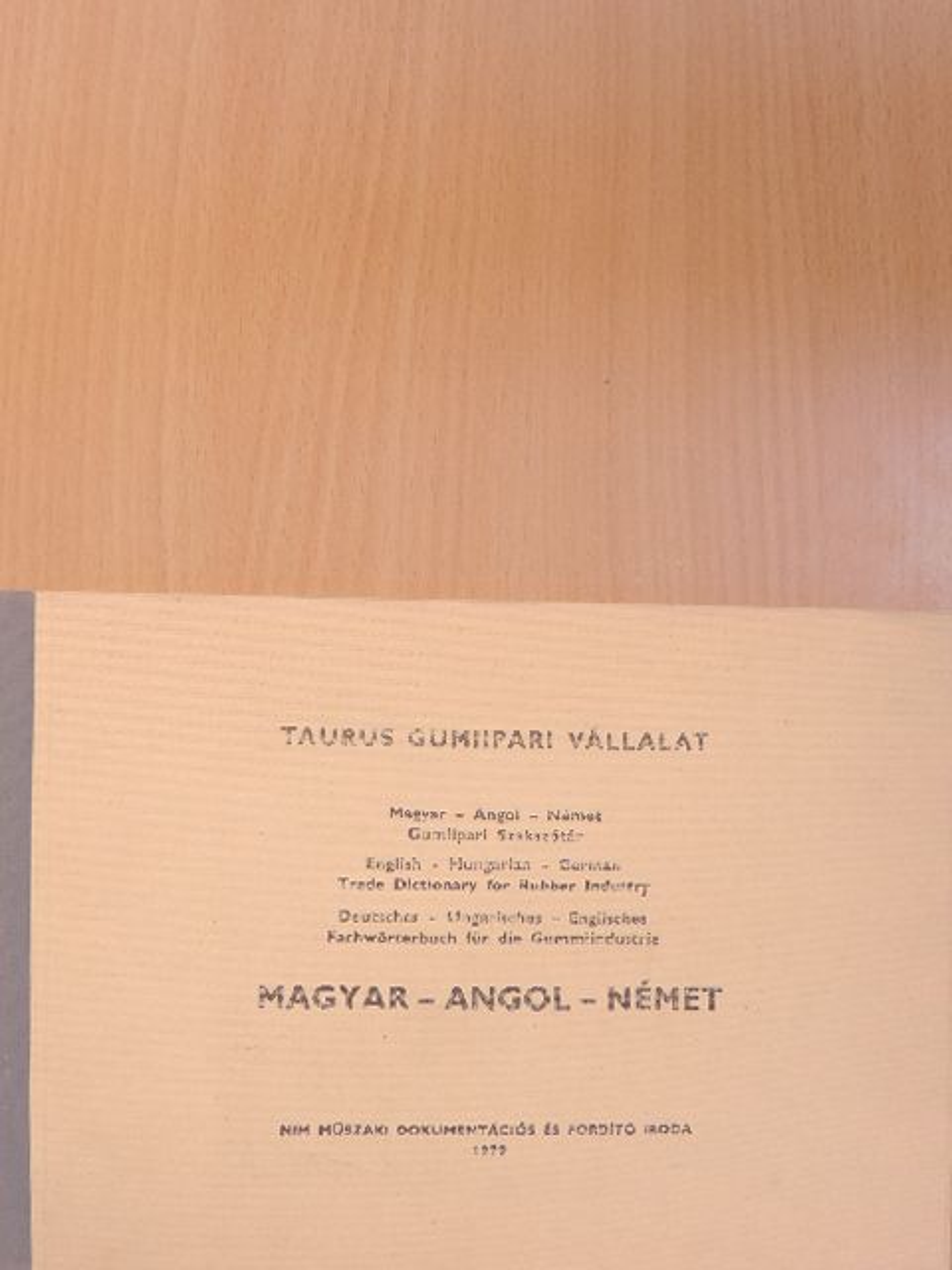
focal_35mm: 43
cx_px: 476
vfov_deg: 43.9
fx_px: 1577
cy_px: 635
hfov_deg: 33.6
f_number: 3.4
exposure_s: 1/25
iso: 450
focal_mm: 7.6
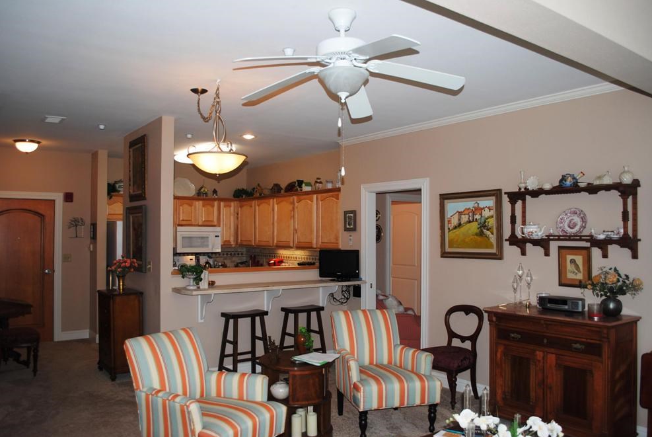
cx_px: 316
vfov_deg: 46.5
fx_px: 508
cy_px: 215
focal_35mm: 28
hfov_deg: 65.4
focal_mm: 18
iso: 100
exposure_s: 1/50
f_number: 3.5
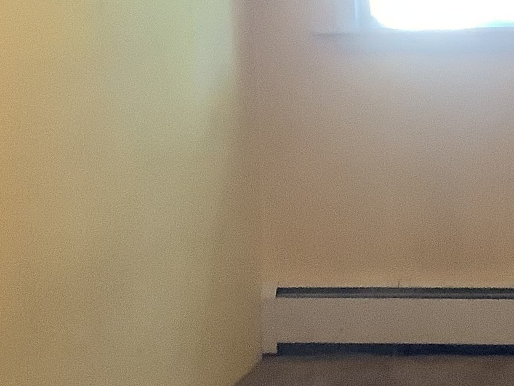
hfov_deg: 16.5
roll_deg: +0.9
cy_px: 166
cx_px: 630
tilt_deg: -8.8
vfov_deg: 13.0
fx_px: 1693
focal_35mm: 114
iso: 320
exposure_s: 1/40
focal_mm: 3.3
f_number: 2.4
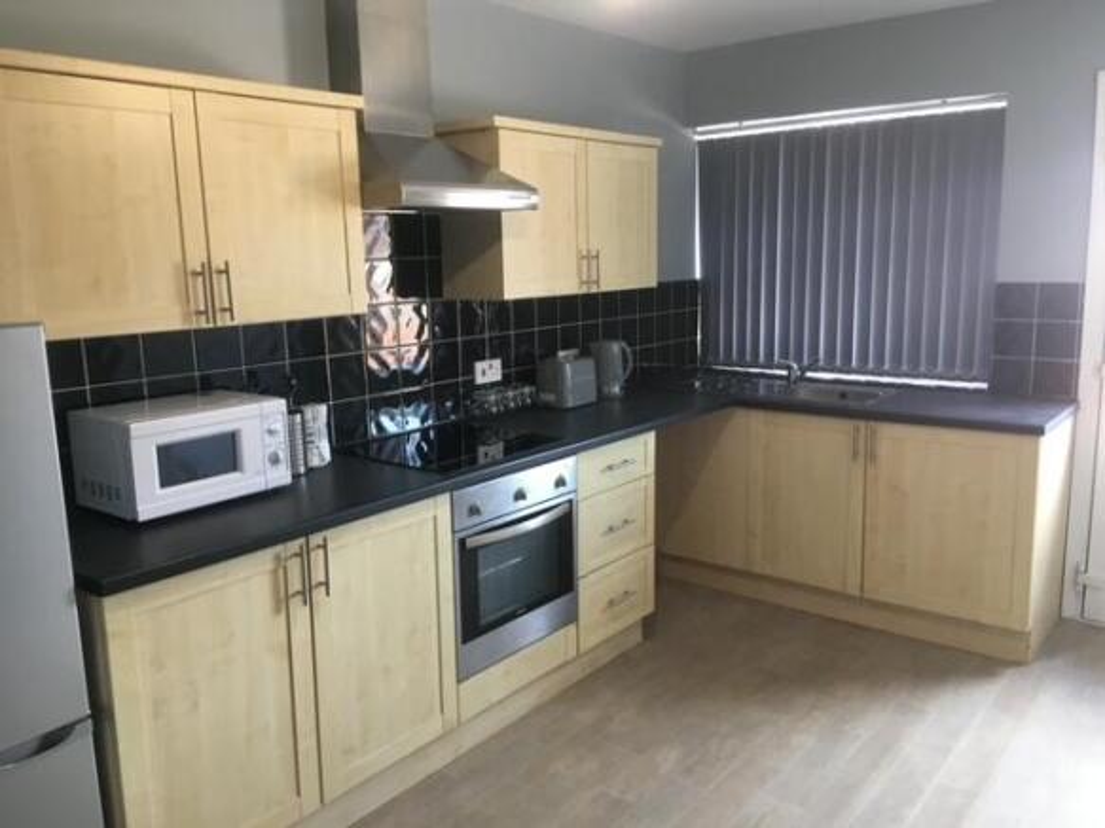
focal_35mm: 29
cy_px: 414
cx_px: 552
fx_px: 926
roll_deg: +0.6
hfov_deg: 61.7
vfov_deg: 48.2
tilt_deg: -10.9
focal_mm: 4.15
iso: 100
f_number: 2.2
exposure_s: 1/33
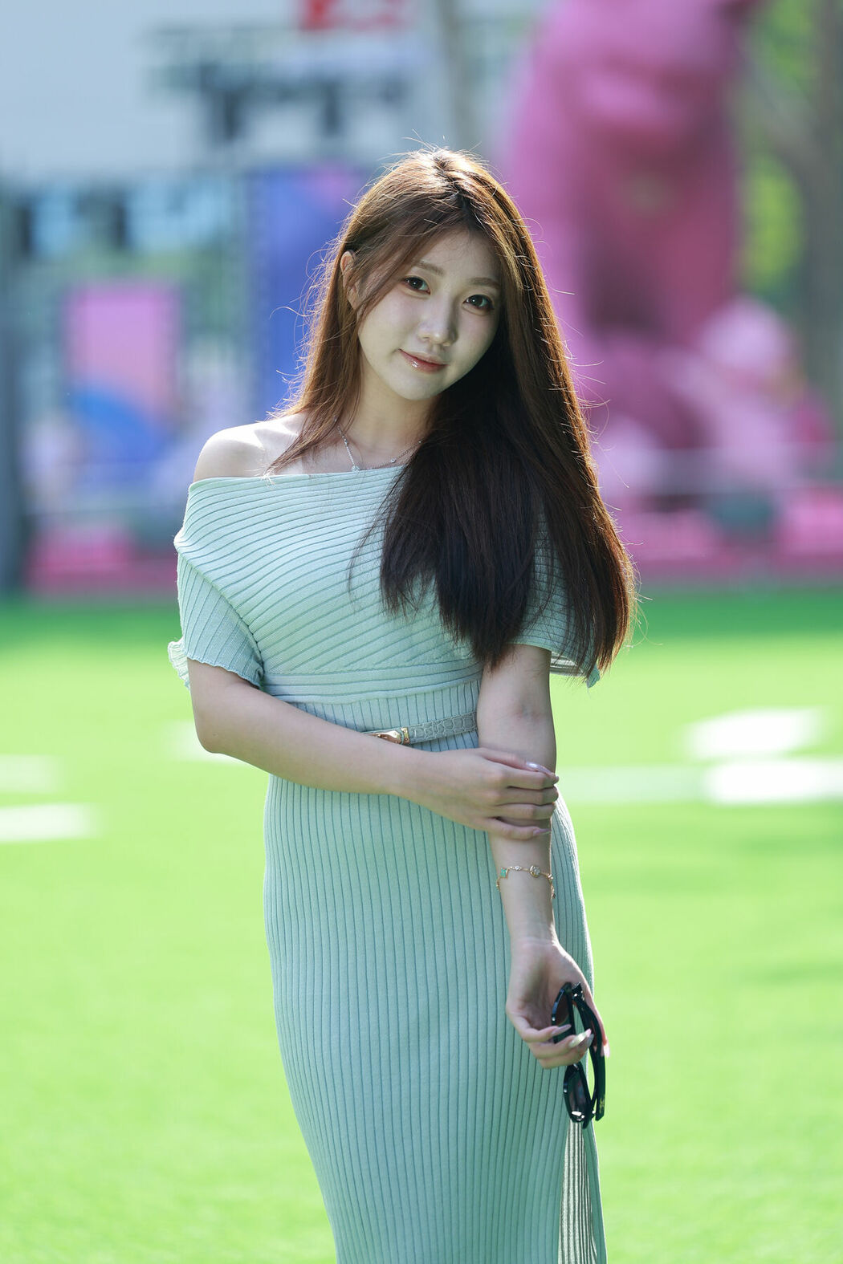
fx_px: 6182
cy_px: 632
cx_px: 422
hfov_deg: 7.8
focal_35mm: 176
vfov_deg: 11.7
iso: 100
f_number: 2.8
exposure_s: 1/400
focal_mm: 177
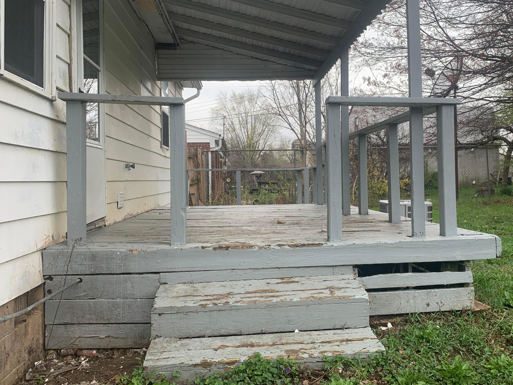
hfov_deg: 55.1
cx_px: 300
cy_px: 174
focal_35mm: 33
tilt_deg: +1.4
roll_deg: +0.4
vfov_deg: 42.9
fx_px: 489
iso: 25
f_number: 1.8
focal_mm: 4.25
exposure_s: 1/500
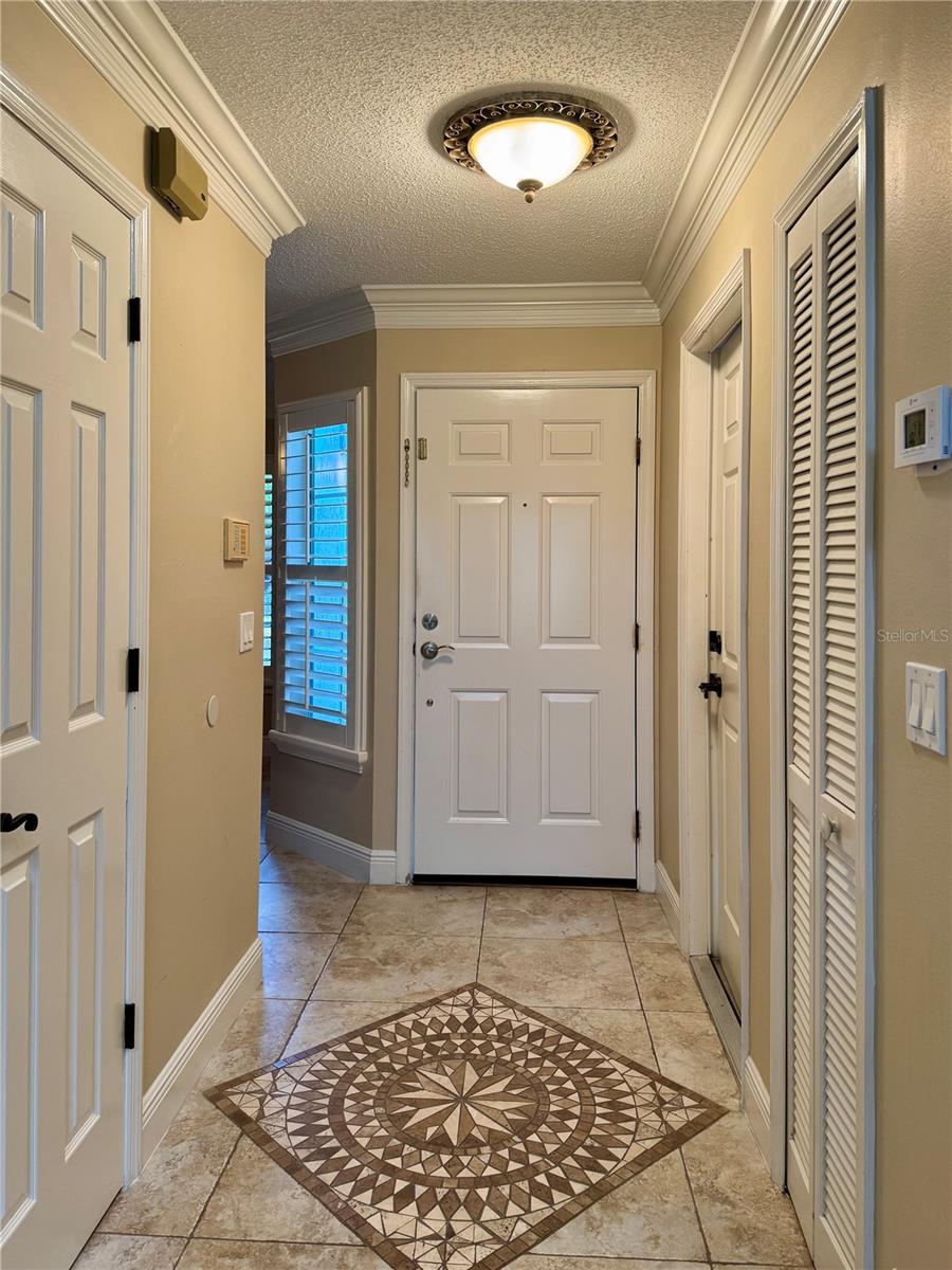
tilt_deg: -2.1
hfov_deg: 56.8
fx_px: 880
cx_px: 476
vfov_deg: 71.6
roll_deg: +0.3
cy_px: 635
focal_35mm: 24
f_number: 1.78
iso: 125
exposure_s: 1/60
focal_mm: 6.76
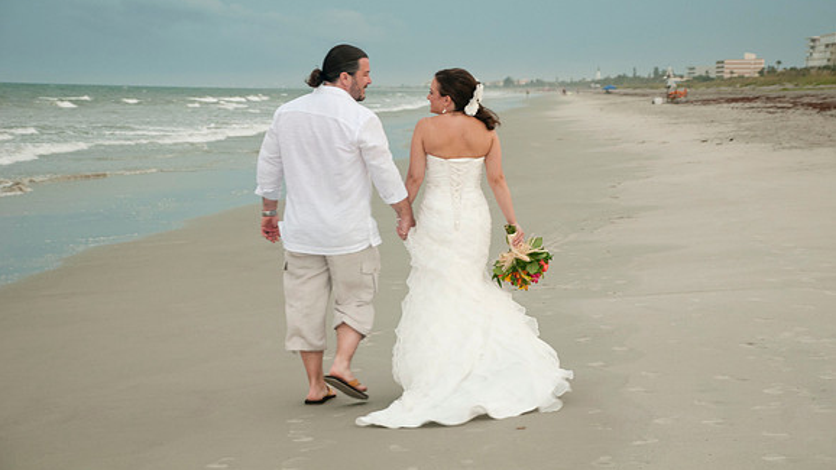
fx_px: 2305
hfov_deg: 20.6
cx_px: 418
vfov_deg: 11.6
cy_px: 199
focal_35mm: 104
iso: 400
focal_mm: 66
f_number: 5.6
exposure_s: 1/80
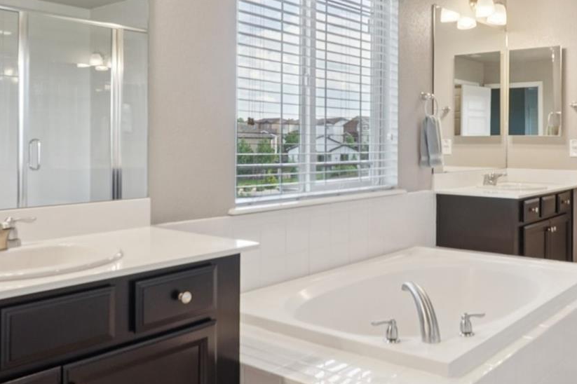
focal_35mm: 35
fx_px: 561
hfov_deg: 53.5
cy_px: 144
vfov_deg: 37.6
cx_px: 380
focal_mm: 12
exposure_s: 1/30
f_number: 8
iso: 160
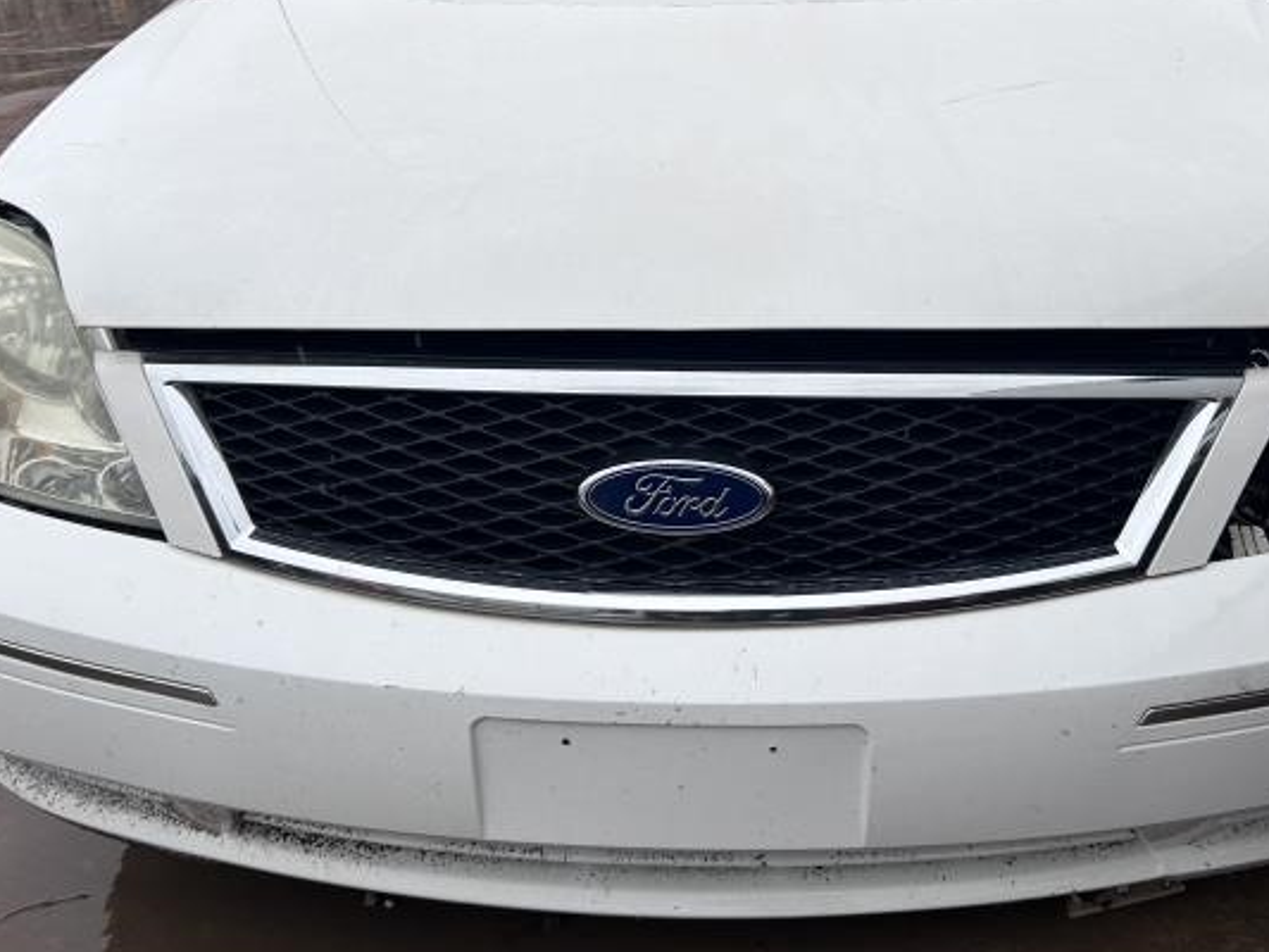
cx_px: 750
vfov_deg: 36.6
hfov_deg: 47.6
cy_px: 357
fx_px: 1430
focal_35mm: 39
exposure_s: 1/567
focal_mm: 5.7
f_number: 1.5
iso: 50
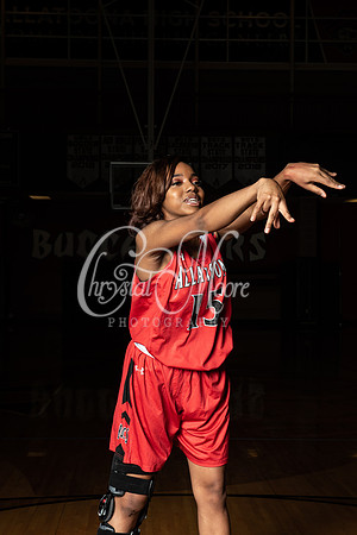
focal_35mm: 70
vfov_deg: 28.8
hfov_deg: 19.5
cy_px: 268
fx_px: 1041
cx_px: 178
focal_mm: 70
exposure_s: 1/200
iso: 320
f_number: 14
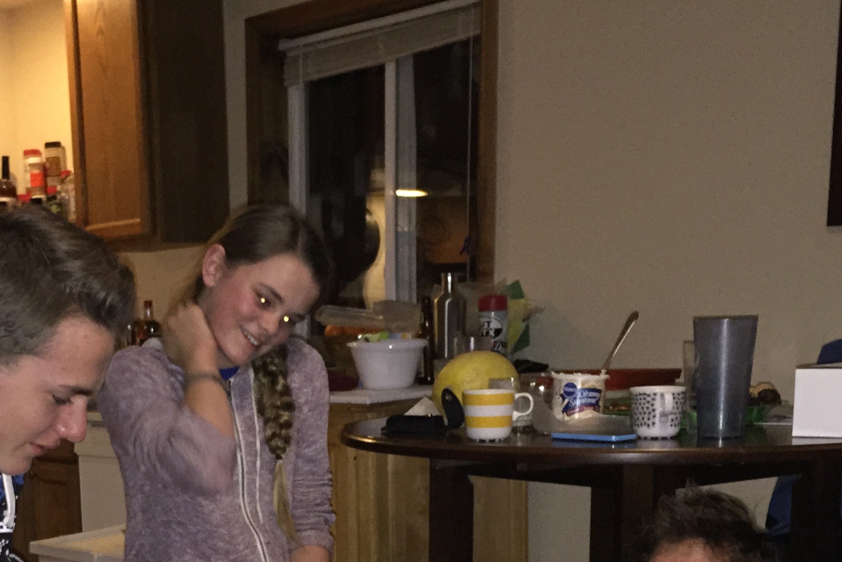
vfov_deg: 21.1
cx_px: 149
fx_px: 1450
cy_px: 582
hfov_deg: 31.4
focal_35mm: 62
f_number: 2.2
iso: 250
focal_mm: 4.15
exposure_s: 1/16
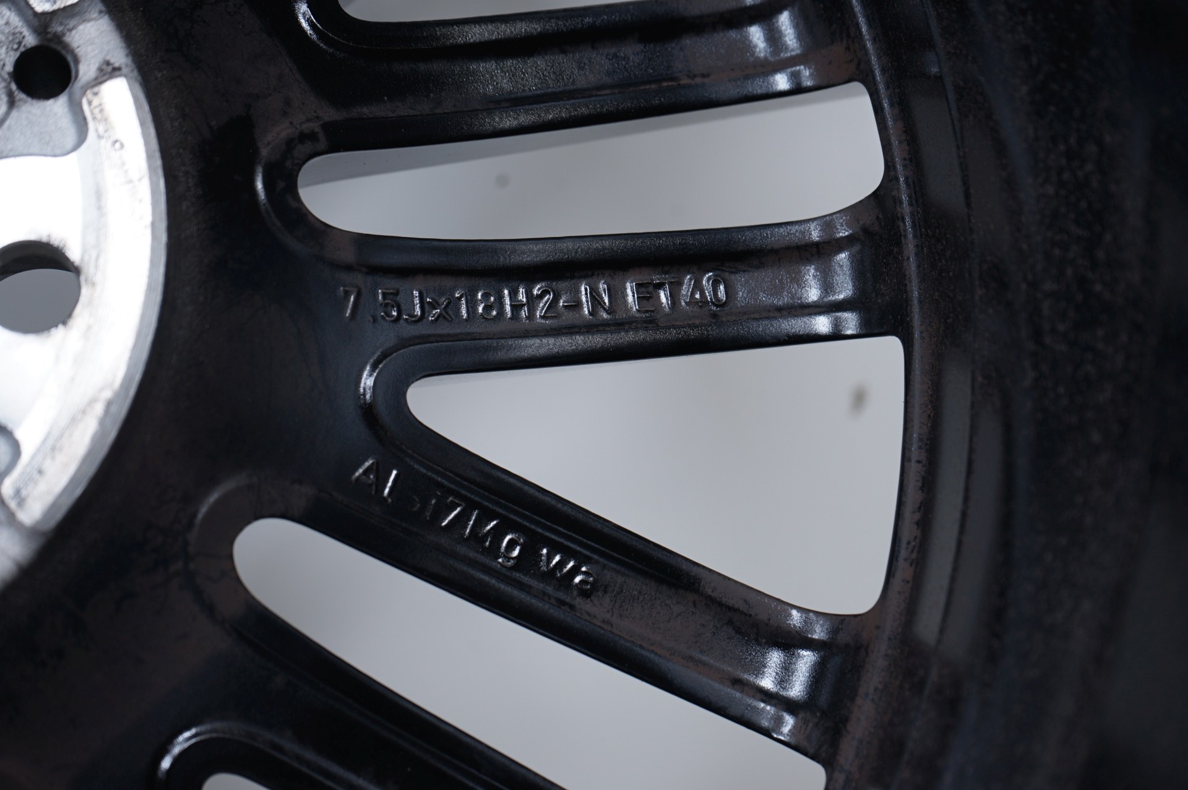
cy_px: 395
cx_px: 594
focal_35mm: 57
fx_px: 1879
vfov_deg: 23.7
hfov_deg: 35.1
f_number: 7.1
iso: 250
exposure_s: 1/100
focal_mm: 57
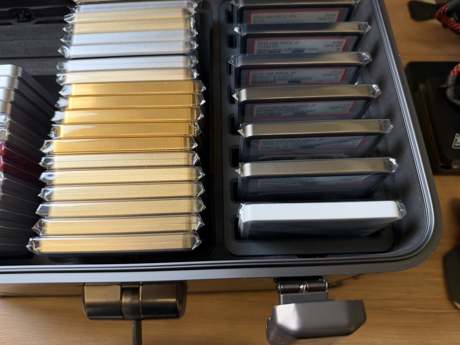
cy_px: 172
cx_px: 230
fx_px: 319
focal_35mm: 24
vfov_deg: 56.8
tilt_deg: -65.0
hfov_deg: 71.6
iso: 400
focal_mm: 6.93
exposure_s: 1/60
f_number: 1.48
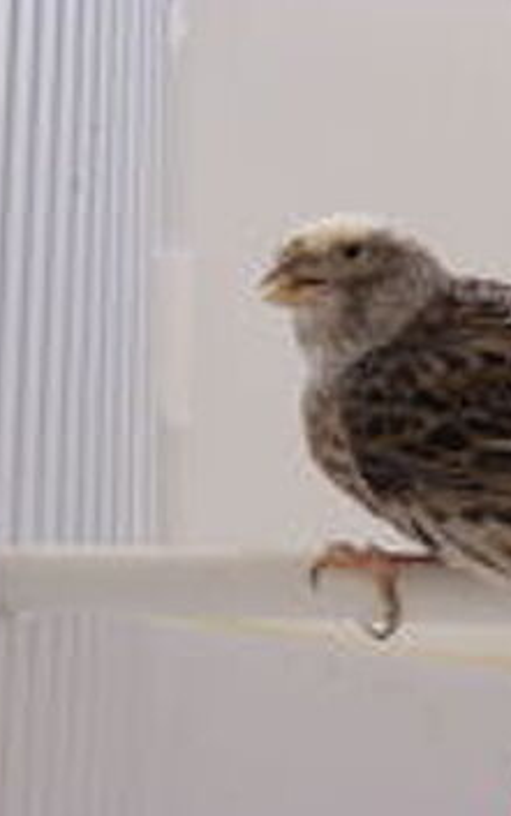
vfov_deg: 28.6
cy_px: 407
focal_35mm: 72
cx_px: 483
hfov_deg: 17.8
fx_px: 1602
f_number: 3.2
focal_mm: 9
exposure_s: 1/160
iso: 400
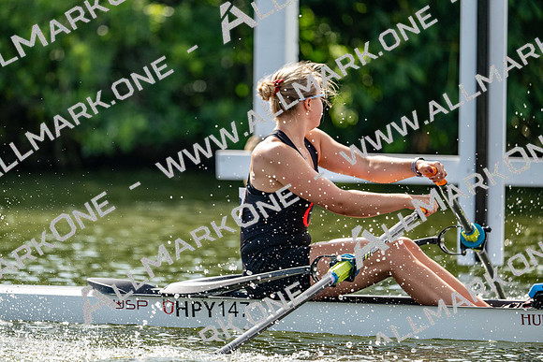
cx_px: 272
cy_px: 181
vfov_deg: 3.4
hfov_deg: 5.2
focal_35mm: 400
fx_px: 6034
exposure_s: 1/2500
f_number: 4.5
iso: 900
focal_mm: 400
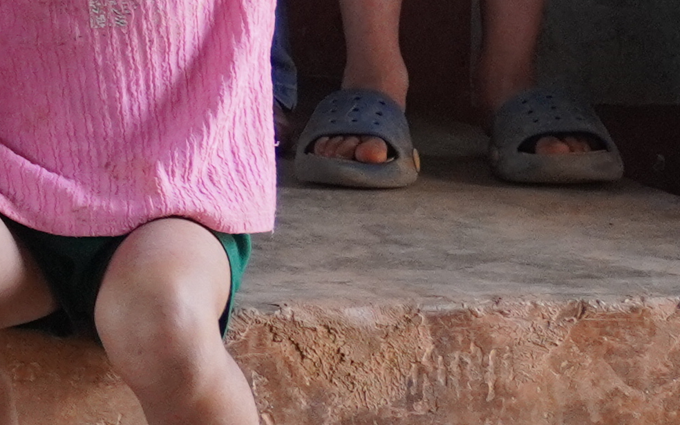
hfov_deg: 8.5
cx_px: -1307
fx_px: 3868
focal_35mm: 209
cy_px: -621
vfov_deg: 6.0
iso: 1000
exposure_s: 1/200
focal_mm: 22.4
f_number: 4
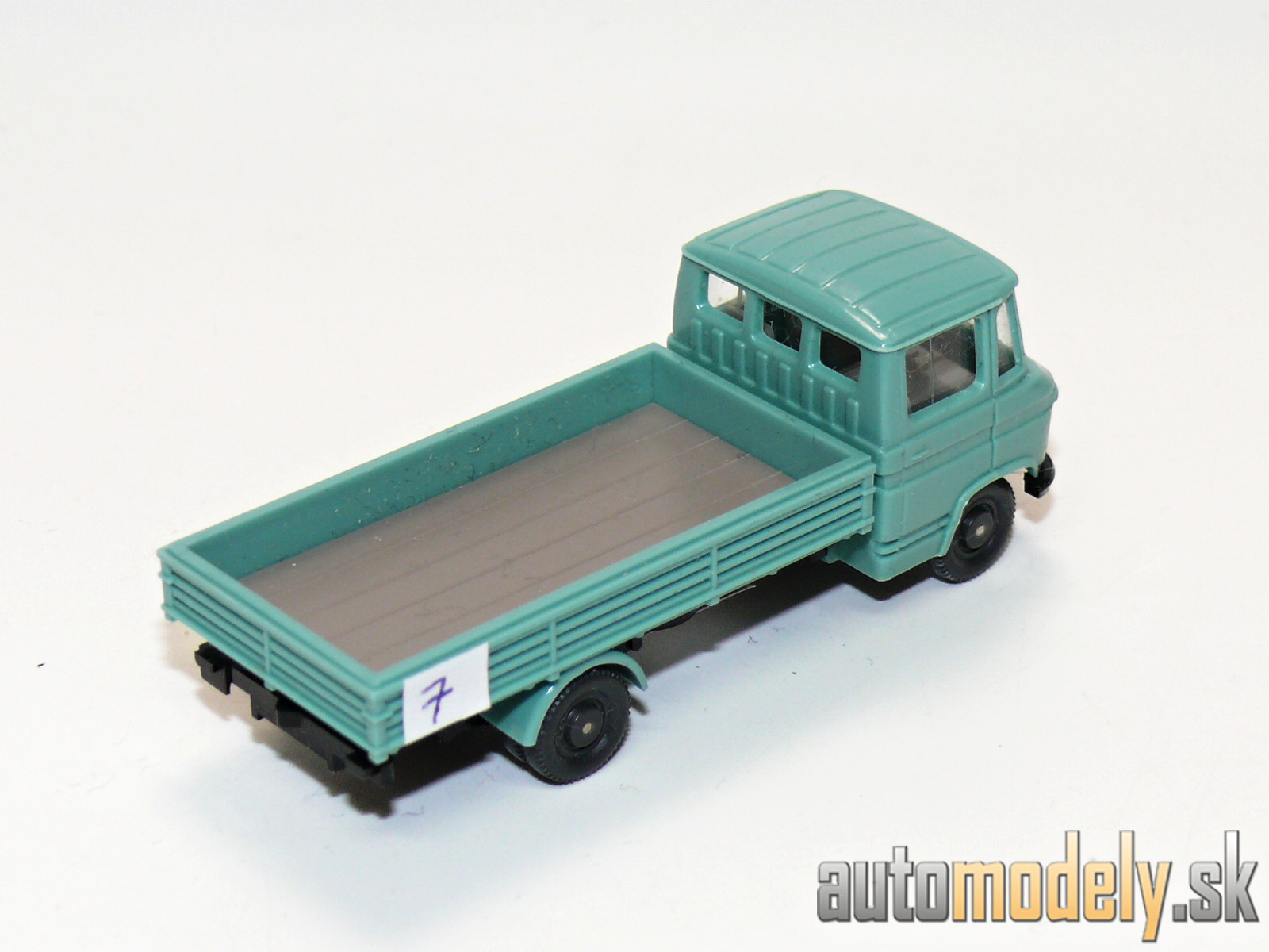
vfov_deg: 14.1
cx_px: 634
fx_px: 3849
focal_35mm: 105
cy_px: 476
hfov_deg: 18.7
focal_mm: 13.7
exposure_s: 1/30
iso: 100
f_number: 4
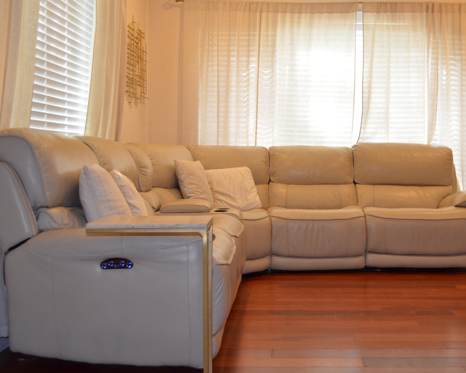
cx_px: 290
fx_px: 634
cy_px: 181
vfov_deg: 32.7
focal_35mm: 46
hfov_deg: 40.1
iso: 1100
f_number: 4.2
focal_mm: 26
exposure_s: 1/60
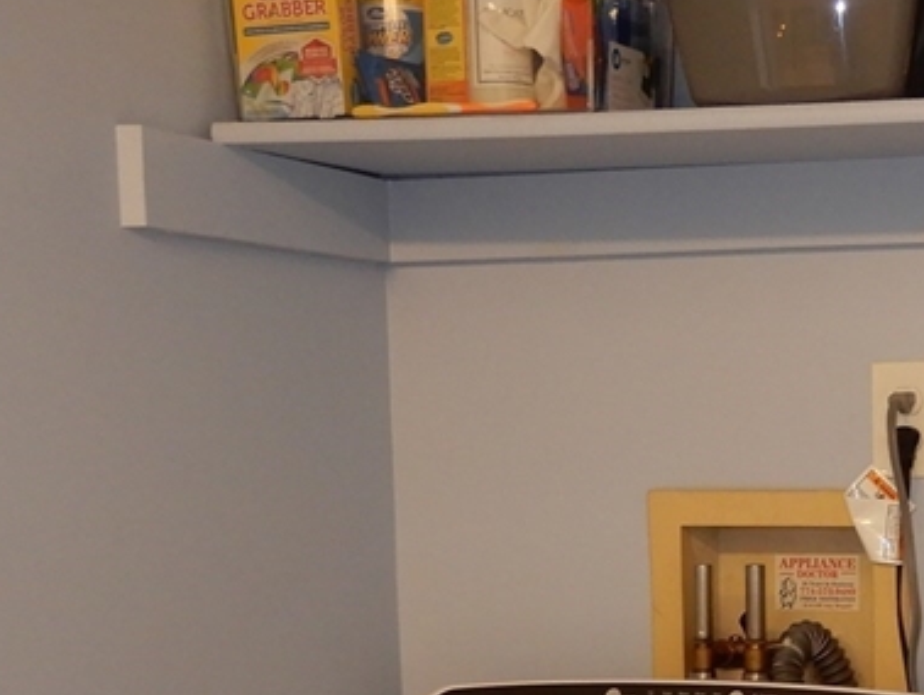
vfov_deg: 22.1
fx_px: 1736
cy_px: 607
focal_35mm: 65
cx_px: 966
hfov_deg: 27.7
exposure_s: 1/30
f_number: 3.4
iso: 200
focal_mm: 4.3
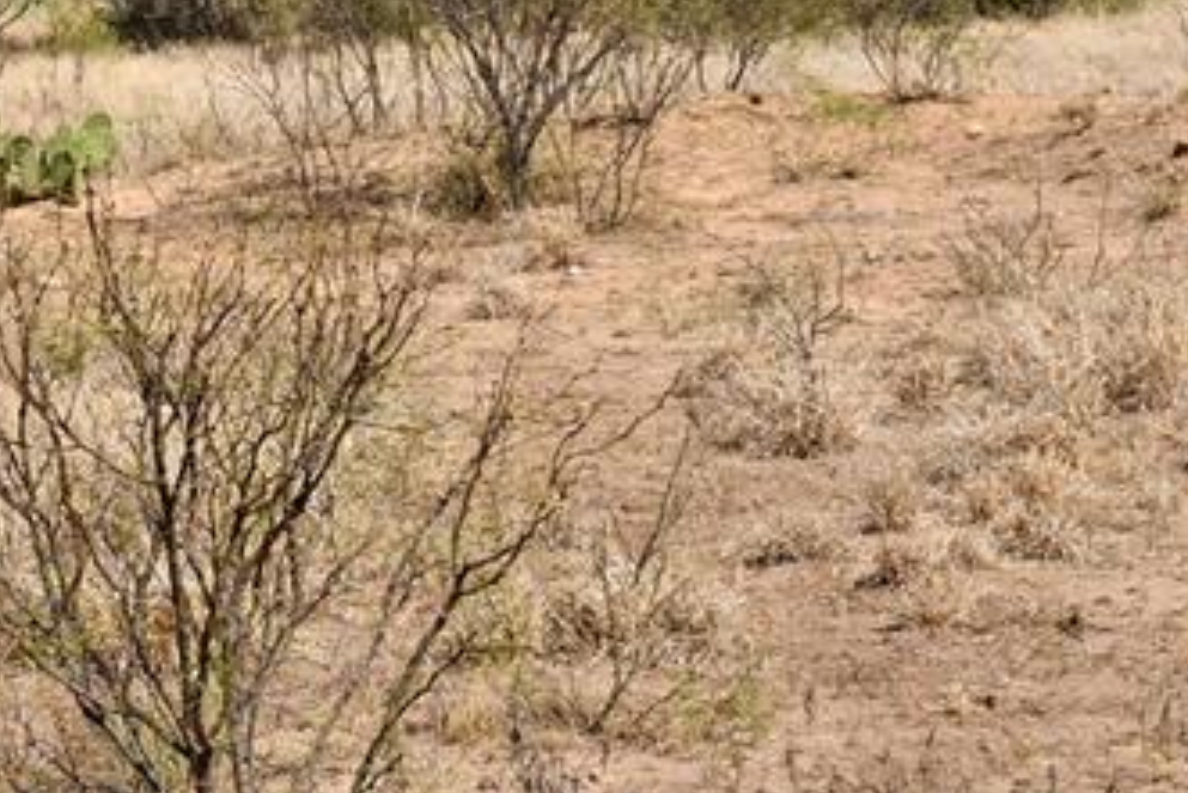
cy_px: -4
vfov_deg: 8.2
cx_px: -431
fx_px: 5513
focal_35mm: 167
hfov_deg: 11.9
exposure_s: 1/200
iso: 100
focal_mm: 36
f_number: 14
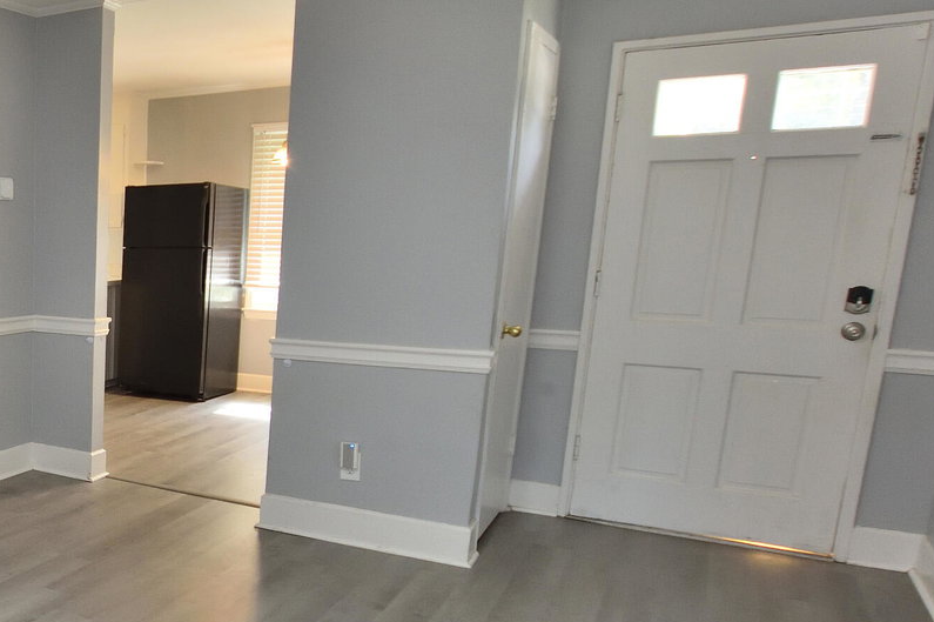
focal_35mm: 34
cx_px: -79
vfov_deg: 38.2
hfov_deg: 43.8
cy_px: 433
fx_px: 882
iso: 800
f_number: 4.5
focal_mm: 10
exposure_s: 1/80
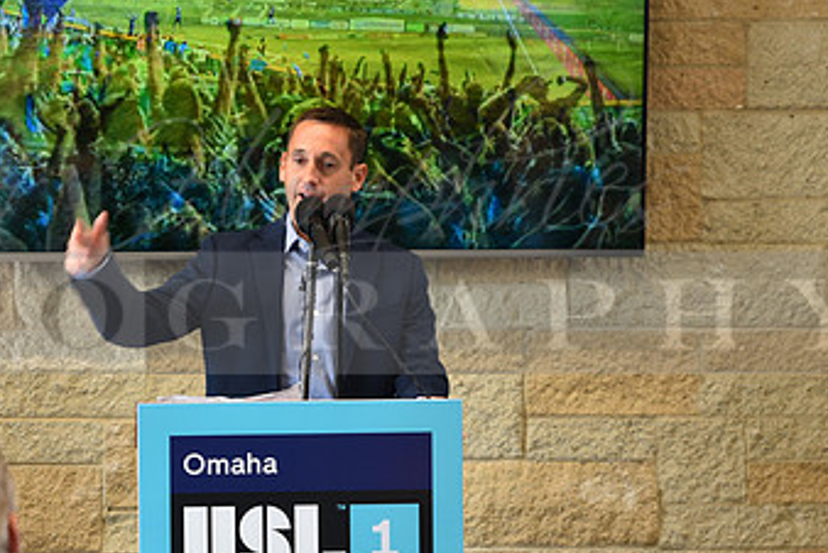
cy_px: 217
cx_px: 225
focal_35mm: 120
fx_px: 2762
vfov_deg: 11.4
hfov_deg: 17.0
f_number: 2.8
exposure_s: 1/60
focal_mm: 70
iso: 400
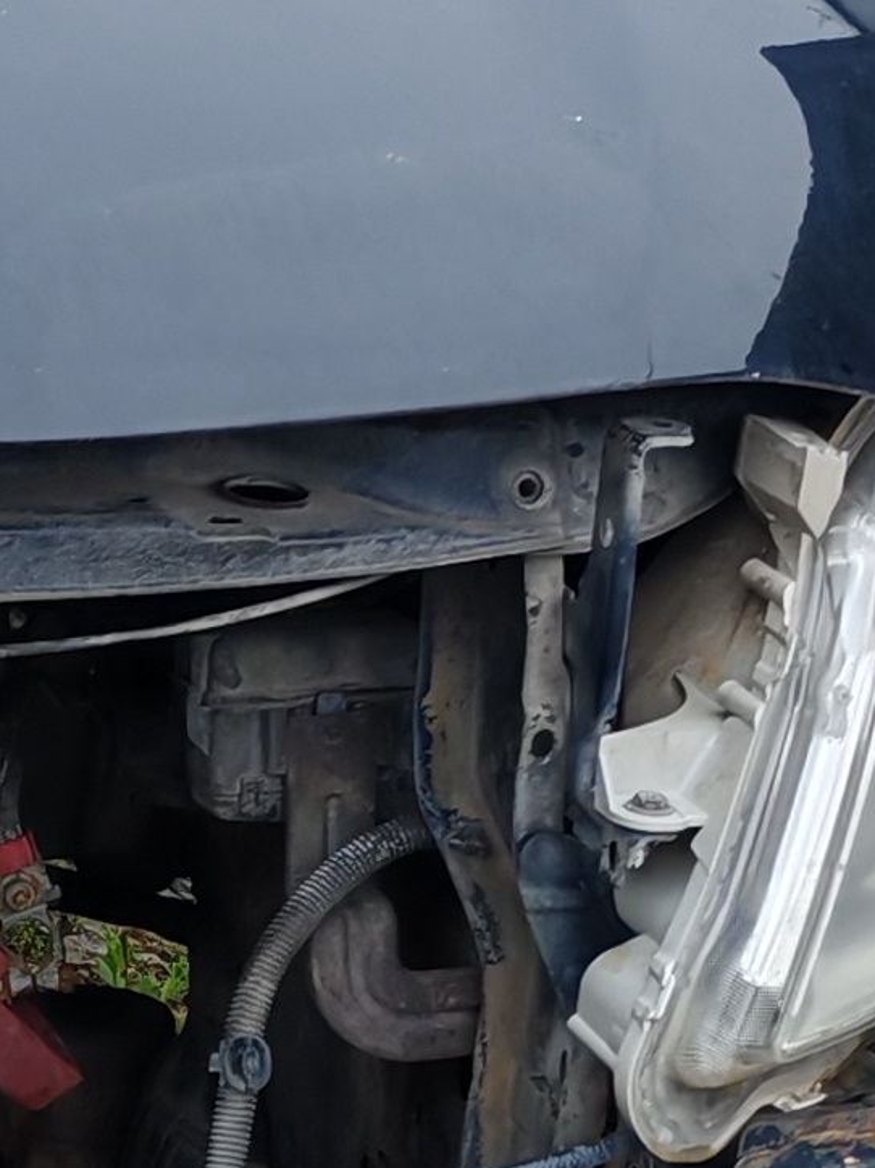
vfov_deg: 12.9
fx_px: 5158
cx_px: -699
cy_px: 788
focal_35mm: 153
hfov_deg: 9.3
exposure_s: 1/310
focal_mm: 5.52
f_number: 1.95
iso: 50
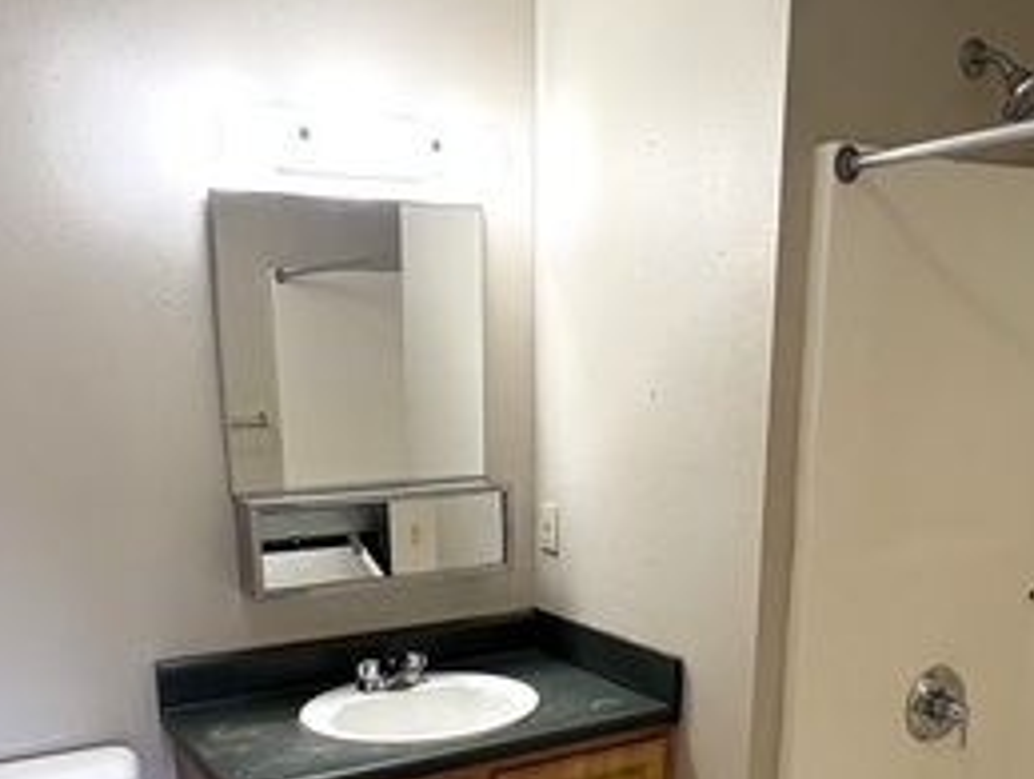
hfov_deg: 51.3
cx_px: 497
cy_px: 643
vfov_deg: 38.0
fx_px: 1077
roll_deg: +0.5
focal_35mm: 36
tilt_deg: -13.8
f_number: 2.2
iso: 250
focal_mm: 2.22
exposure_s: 1/120
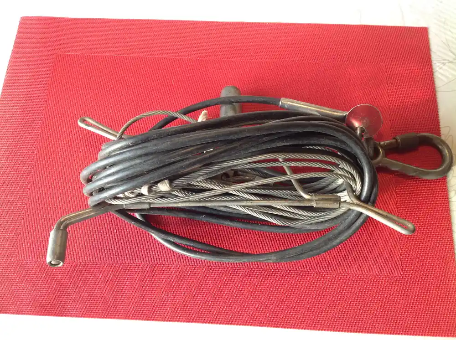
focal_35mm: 35
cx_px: 228
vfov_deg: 40.6
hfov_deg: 52.7
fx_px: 460
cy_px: 170
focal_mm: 4.28
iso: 64
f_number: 2.4
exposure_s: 1/24
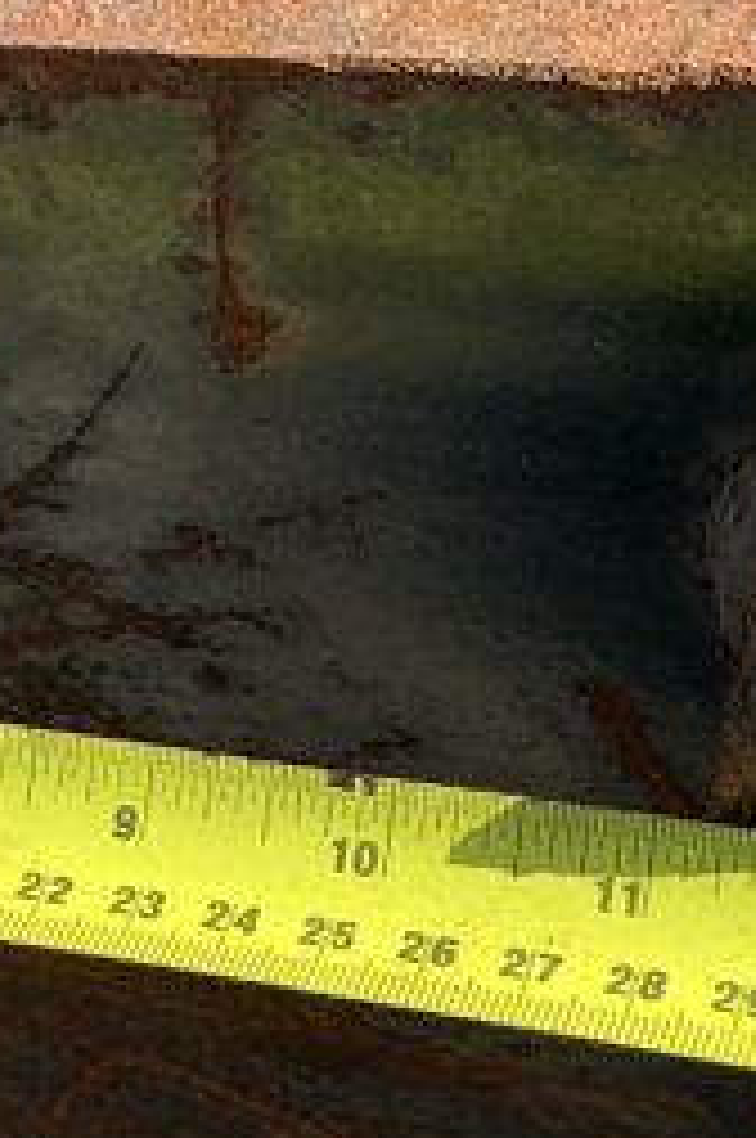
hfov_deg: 11.3
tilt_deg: -54.6
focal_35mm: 118
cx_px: -198
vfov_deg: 17.4
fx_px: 3727
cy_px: 558
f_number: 1.8
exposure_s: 1/700
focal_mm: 3
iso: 25
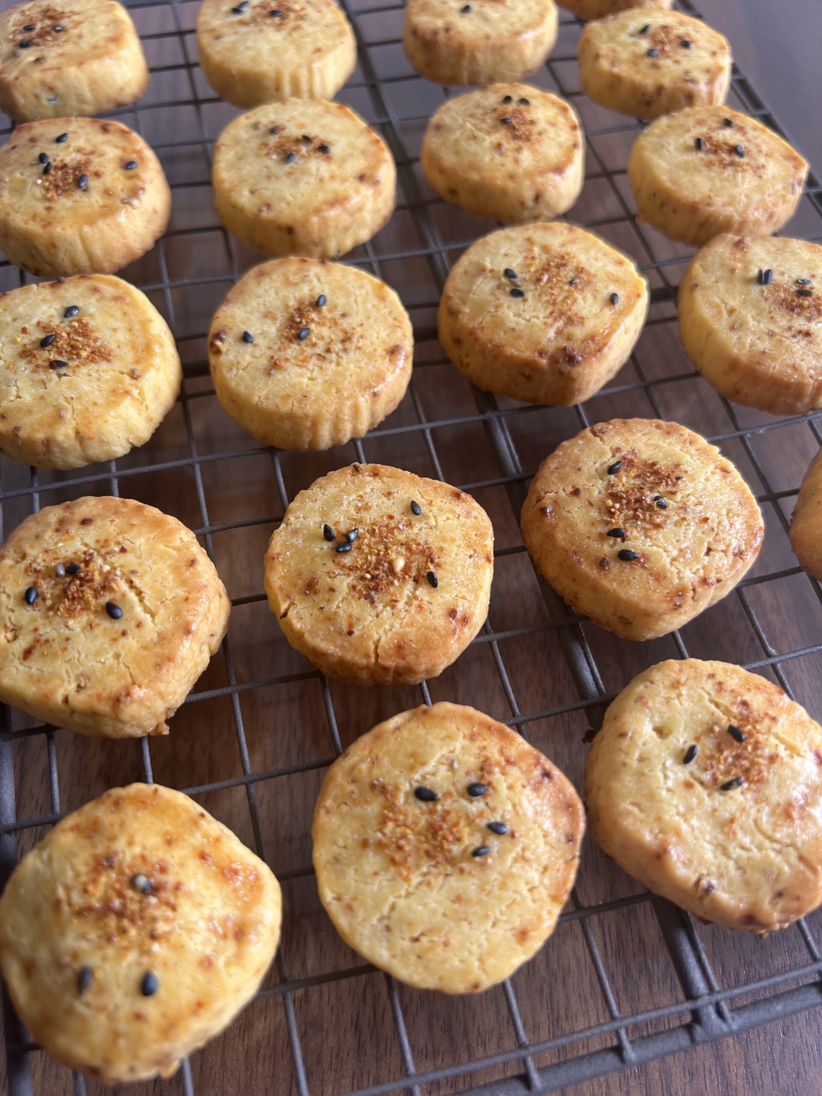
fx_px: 823
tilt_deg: -61.4
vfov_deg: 67.3
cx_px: 411
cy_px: 548
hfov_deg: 53.1
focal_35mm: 26
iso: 40
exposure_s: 1/121
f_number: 1.5
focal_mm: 5.7
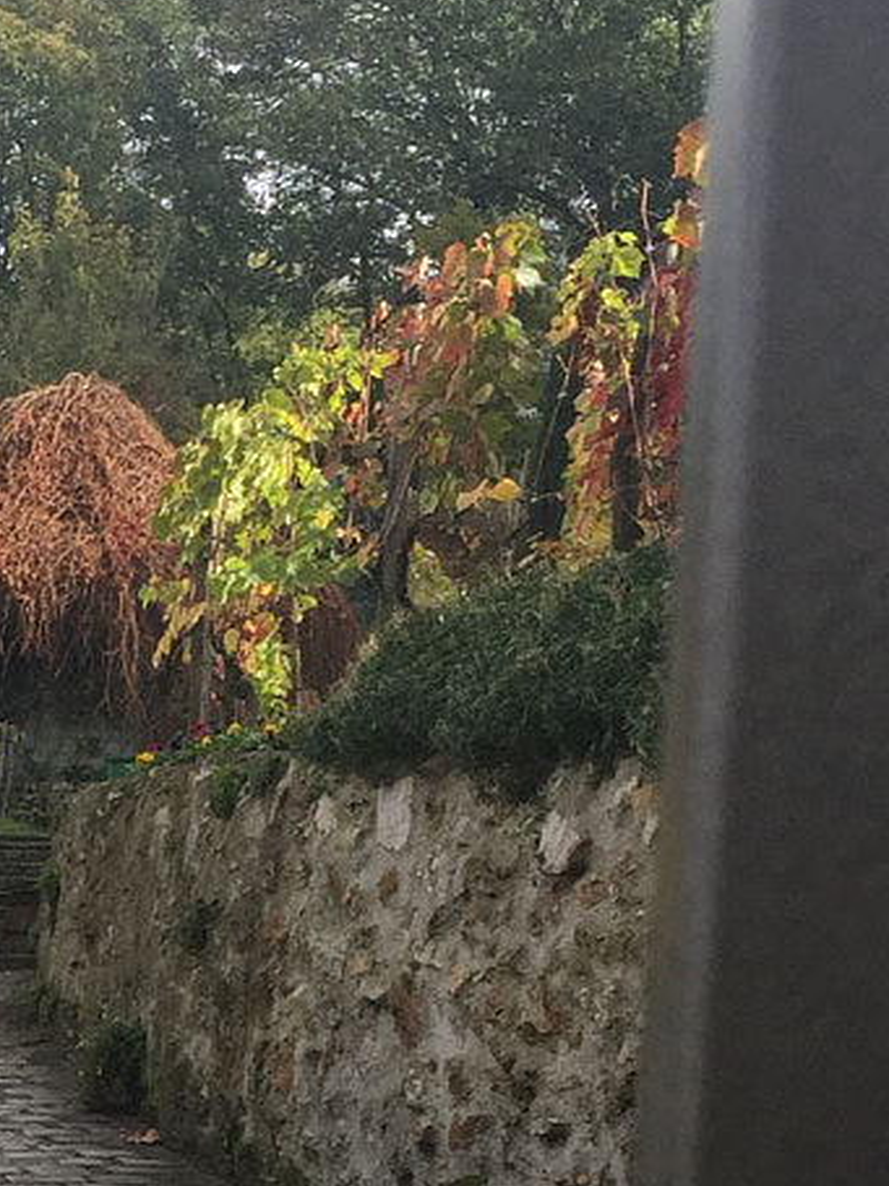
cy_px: 1402
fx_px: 3494
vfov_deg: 18.3
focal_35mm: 102
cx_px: -196
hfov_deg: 14.0
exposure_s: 1/682
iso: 32
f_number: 2.2
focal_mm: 4.15
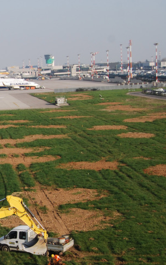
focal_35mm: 85
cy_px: 169
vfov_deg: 24.3
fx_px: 615
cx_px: -97
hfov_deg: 14.2
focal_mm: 28
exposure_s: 1/200
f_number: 8
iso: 100
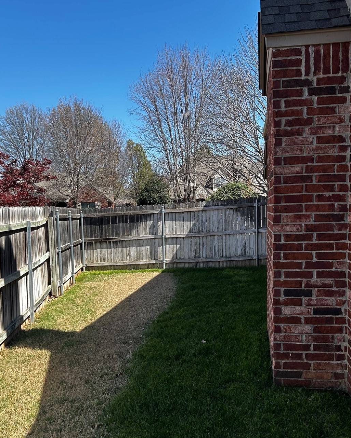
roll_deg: +1.5
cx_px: 169
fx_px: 493
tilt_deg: -5.6
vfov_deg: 47.8
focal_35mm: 38
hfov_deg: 39.2
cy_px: 251
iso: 50
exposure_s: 1/2123
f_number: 1.5
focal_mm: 5.7
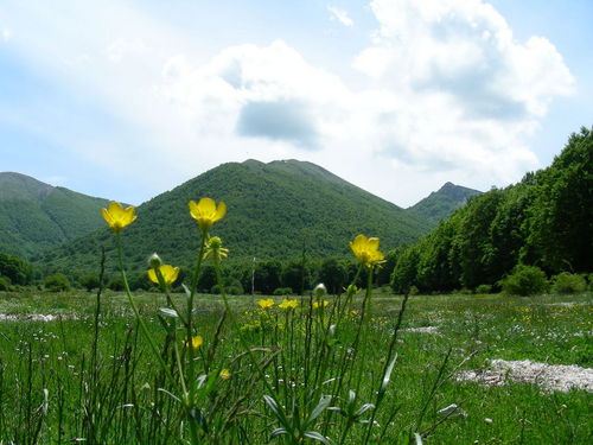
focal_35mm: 38
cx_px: 296
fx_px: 651
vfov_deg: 37.7
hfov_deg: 49.0
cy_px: 222
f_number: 5.6
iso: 50
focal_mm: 6.3
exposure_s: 1/538
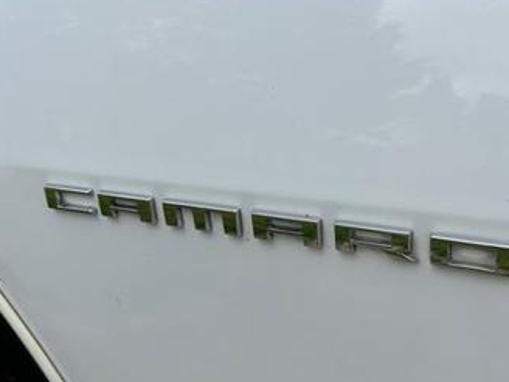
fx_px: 588
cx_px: 335
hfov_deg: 46.1
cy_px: 222
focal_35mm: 40
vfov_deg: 35.9
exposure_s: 1/2299
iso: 50
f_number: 1.5
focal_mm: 5.7
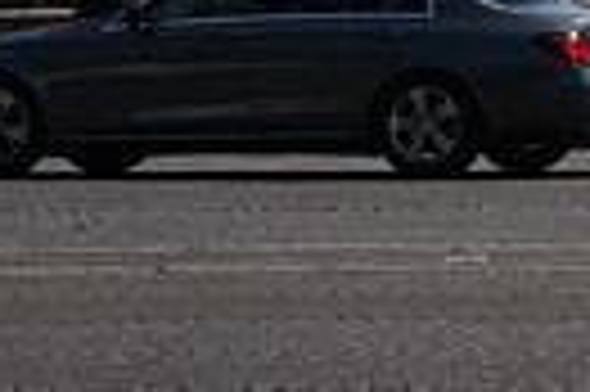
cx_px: 923
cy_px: -250
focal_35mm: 333
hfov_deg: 6.1
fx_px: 5451
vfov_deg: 4.1
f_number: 13
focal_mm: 75
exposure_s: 1/200
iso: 64
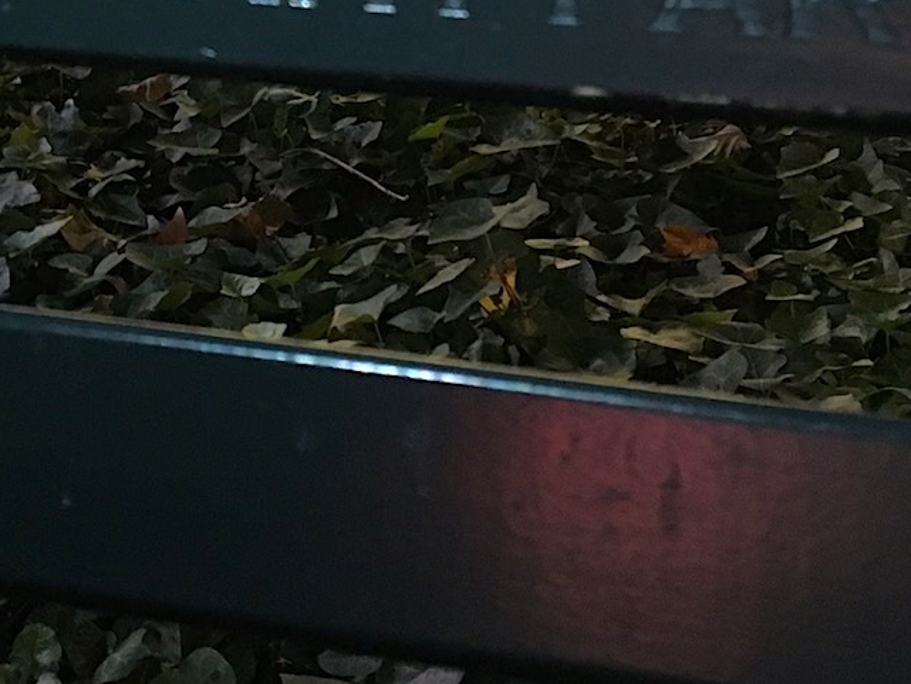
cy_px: -119
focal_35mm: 77
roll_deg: +0.1
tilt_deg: -4.5
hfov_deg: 24.8
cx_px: 143
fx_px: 2027
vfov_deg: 18.2
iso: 200
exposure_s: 1/15
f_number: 2.2
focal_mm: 4.15
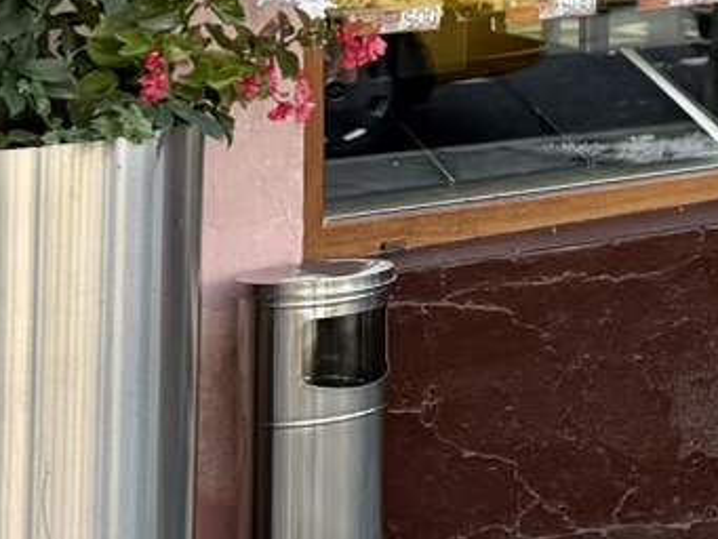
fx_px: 2988
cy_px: -505
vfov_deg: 9.7
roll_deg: +1.5
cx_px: 1752
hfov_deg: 11.3
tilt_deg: +4.2
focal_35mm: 144
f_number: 1.78
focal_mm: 6.76
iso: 80
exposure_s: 1/955
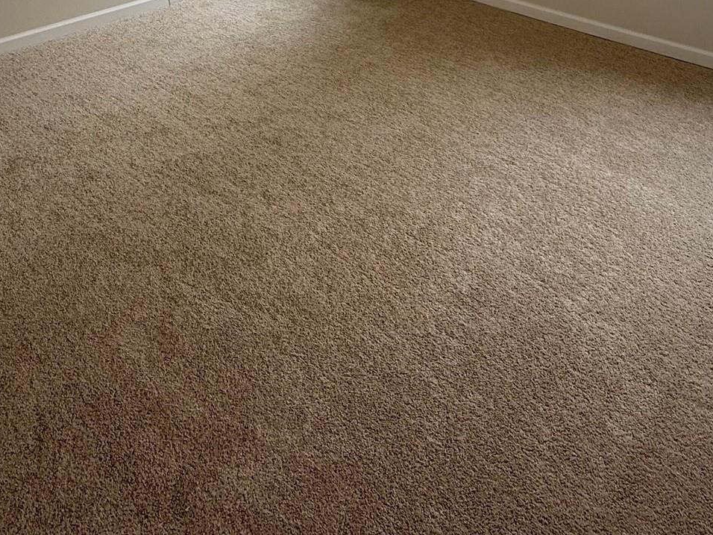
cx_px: 386
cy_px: 34
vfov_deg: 42.2
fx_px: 618
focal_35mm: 30
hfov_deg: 59.9
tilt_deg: -22.9
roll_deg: +0.3
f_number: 2.2
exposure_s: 1/99
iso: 64
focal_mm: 2.22
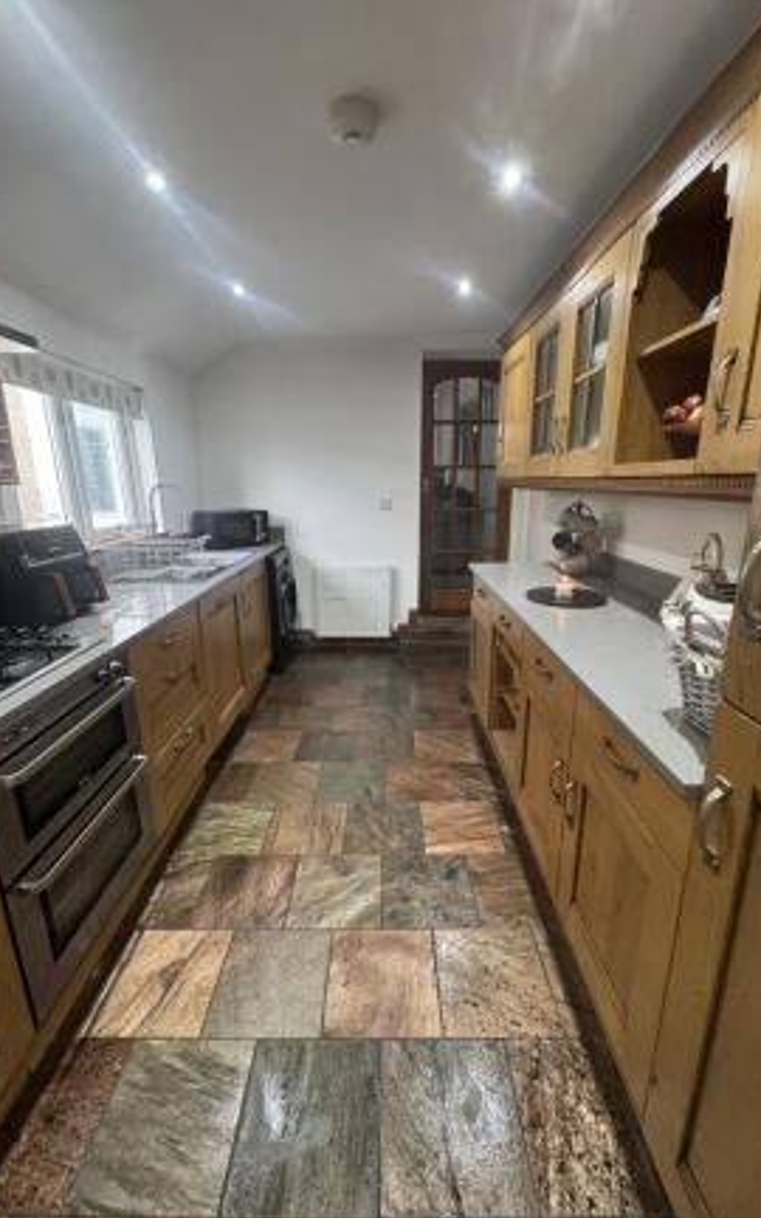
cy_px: 608
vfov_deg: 101.5
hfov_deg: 74.8
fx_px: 498
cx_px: 380
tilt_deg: -14.3
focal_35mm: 15
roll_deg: +0.9
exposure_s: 1/86
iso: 320
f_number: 2.2
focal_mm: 2.22
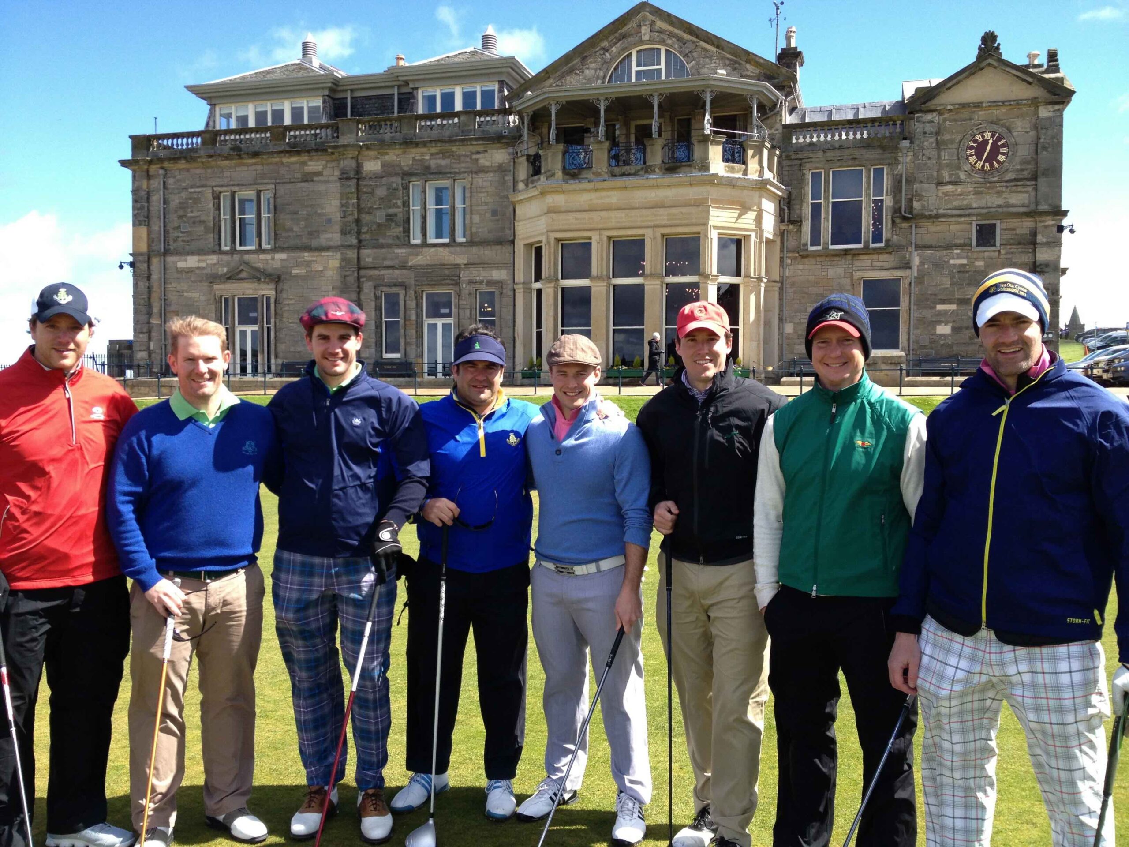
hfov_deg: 52.6
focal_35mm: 35
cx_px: 564
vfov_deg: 40.7
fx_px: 1142
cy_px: 424
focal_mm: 4.28
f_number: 2.4
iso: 64
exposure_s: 1/746
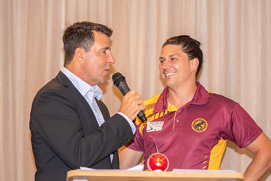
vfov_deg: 11.3
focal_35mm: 121
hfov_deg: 16.9
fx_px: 912
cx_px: 116
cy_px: 78
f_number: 2.8
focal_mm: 70
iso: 1000
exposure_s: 1/60
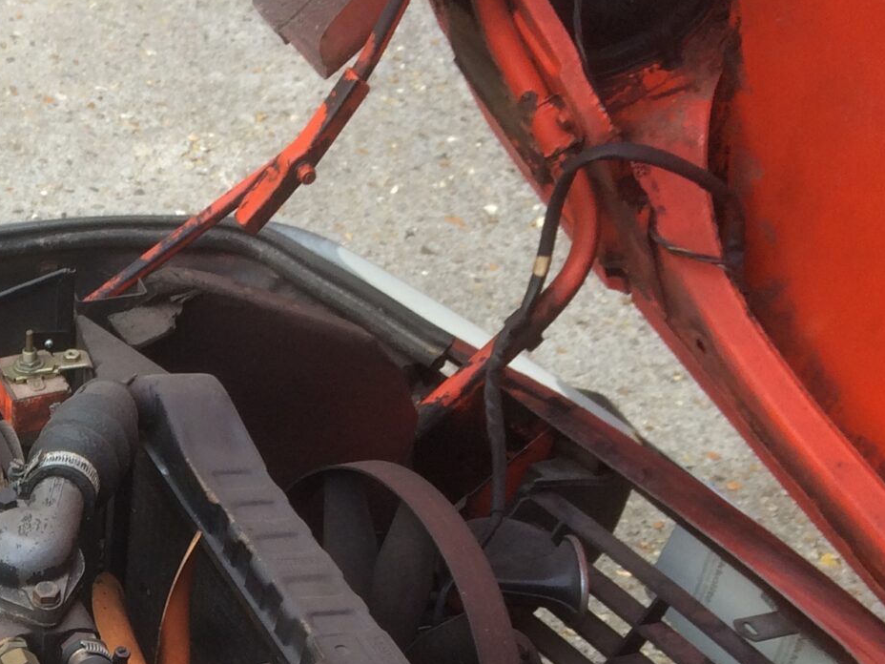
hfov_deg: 22.5
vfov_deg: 17.2
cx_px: -181
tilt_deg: -47.4
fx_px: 2045
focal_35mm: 80
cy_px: 889
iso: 32
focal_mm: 4.15
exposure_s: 1/100
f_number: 2.2
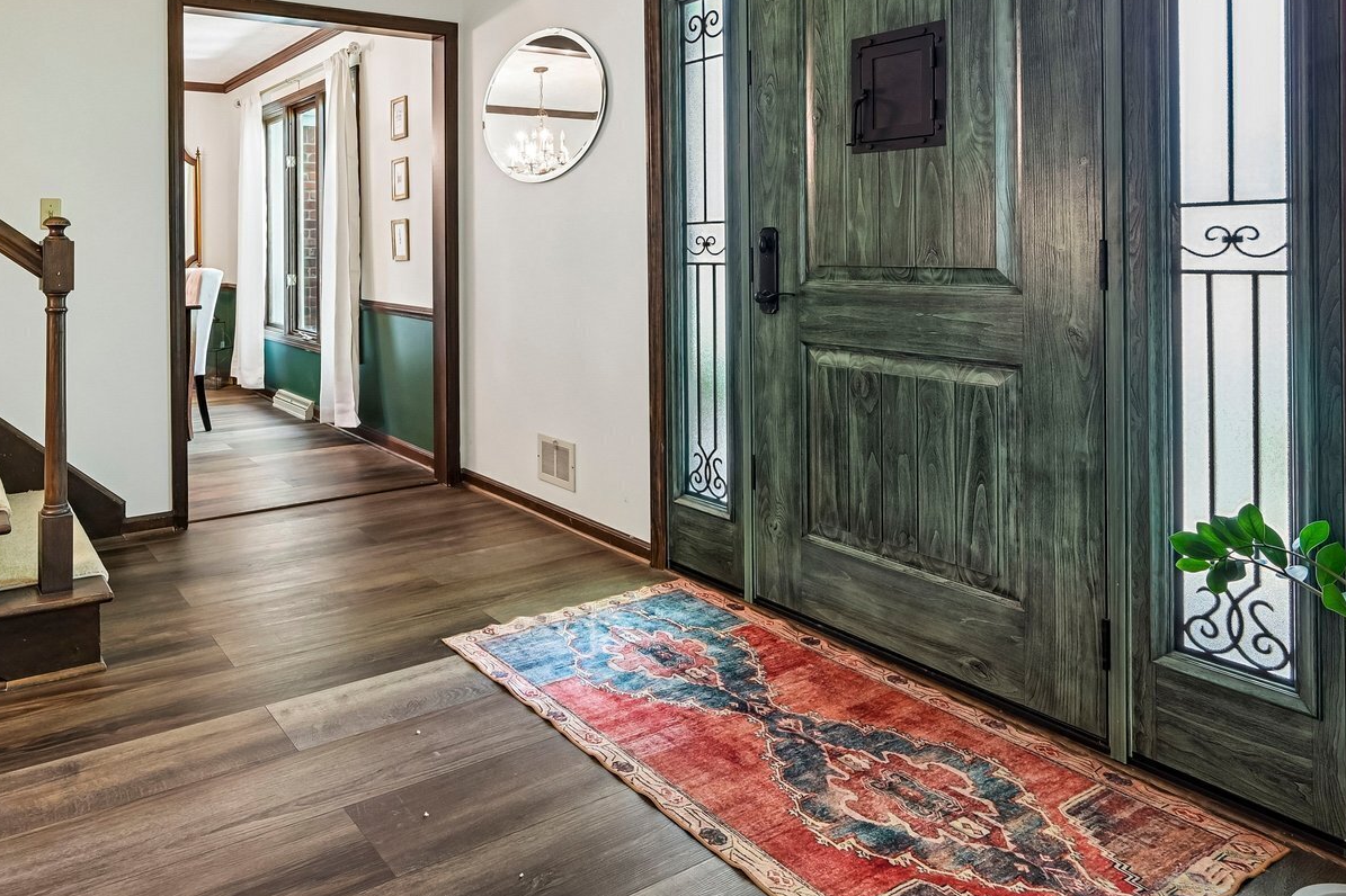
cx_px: 419
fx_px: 897
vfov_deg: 51.3
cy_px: 249
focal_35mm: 24
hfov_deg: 71.0
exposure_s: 1/5
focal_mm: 14
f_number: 8
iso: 400
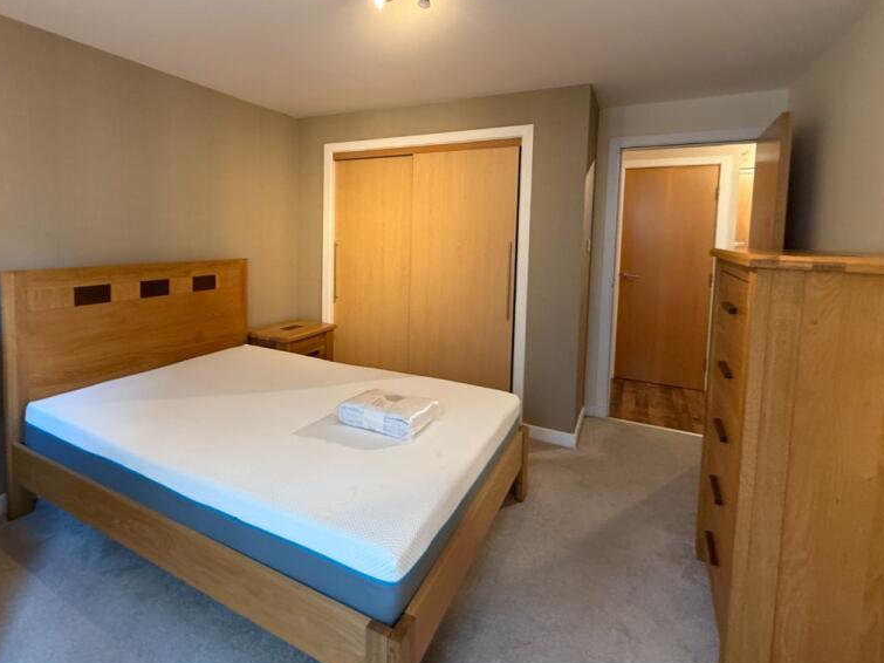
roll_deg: -1.9
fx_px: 485
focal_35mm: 19
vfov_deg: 68.0
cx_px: 364
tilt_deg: -0.7
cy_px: 267
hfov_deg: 83.9
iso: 320
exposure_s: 1/50
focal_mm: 2.22
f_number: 2.2
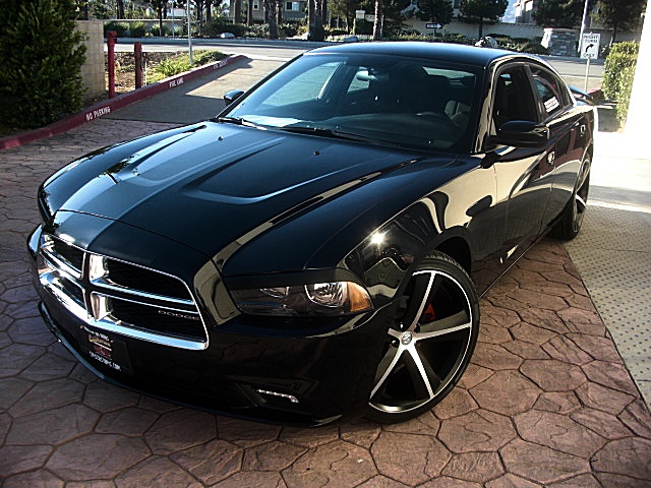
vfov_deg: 39.7
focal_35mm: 36
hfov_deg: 51.4
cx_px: 326
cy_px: 244
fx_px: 677
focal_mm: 6.3
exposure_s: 1/160
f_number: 2.8
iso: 50
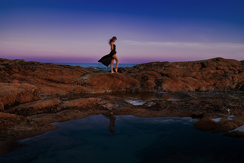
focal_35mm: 35
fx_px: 237
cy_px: 82
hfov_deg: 54.4
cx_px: 122
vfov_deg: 37.9
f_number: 1.8
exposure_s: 1/400
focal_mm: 35
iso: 100
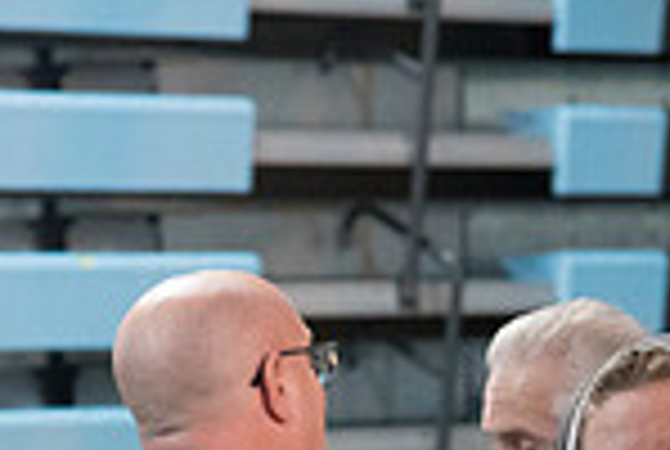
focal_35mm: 357
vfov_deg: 3.8
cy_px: 803
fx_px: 6657
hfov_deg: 5.8
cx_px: 252
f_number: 5.6
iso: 4000
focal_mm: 92
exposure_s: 1/250
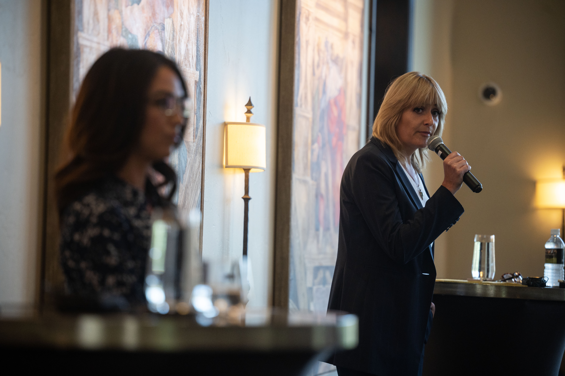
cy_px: 188
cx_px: 282
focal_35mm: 130
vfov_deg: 10.5
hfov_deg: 15.8
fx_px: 2039
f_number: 2.8
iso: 1600
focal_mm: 130
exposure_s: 1/750
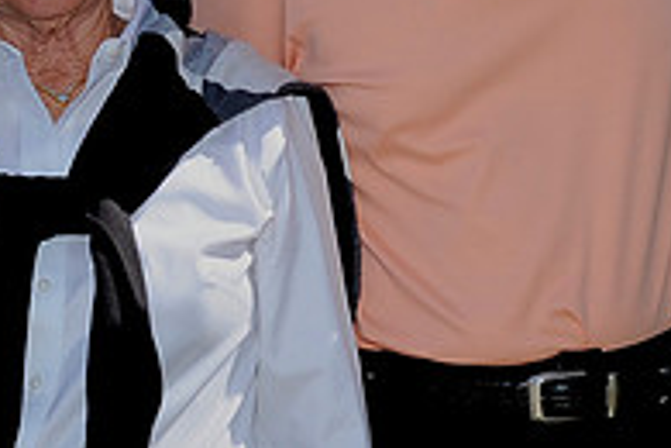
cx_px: 368
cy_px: -215
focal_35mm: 125
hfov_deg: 16.4
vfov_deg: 10.6
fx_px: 2330
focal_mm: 42
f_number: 11
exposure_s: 1/250
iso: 200
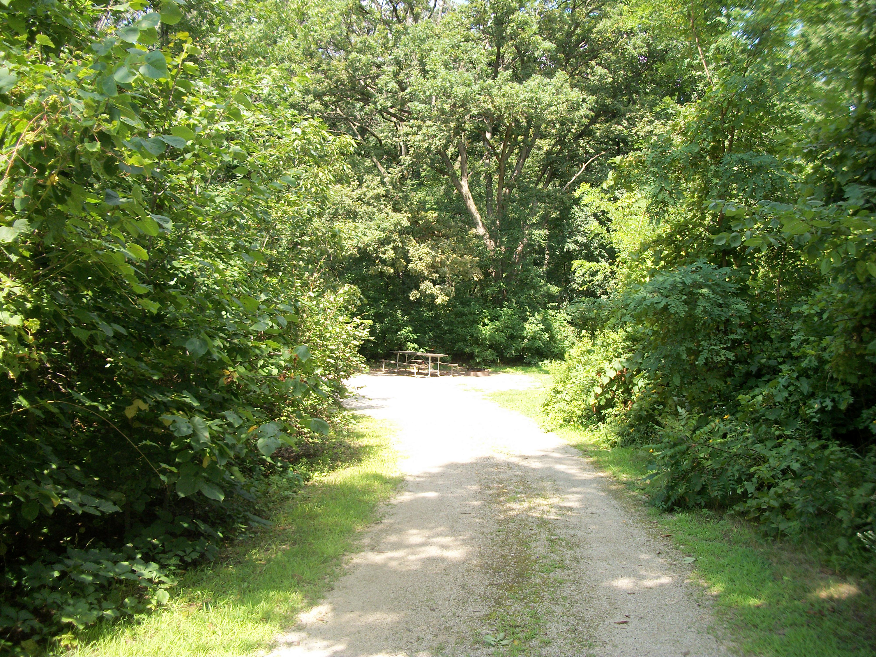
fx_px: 810
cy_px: 328
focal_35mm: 32
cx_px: 438
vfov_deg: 44.2
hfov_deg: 56.8
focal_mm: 5.7
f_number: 2.9
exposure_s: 1/320
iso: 80
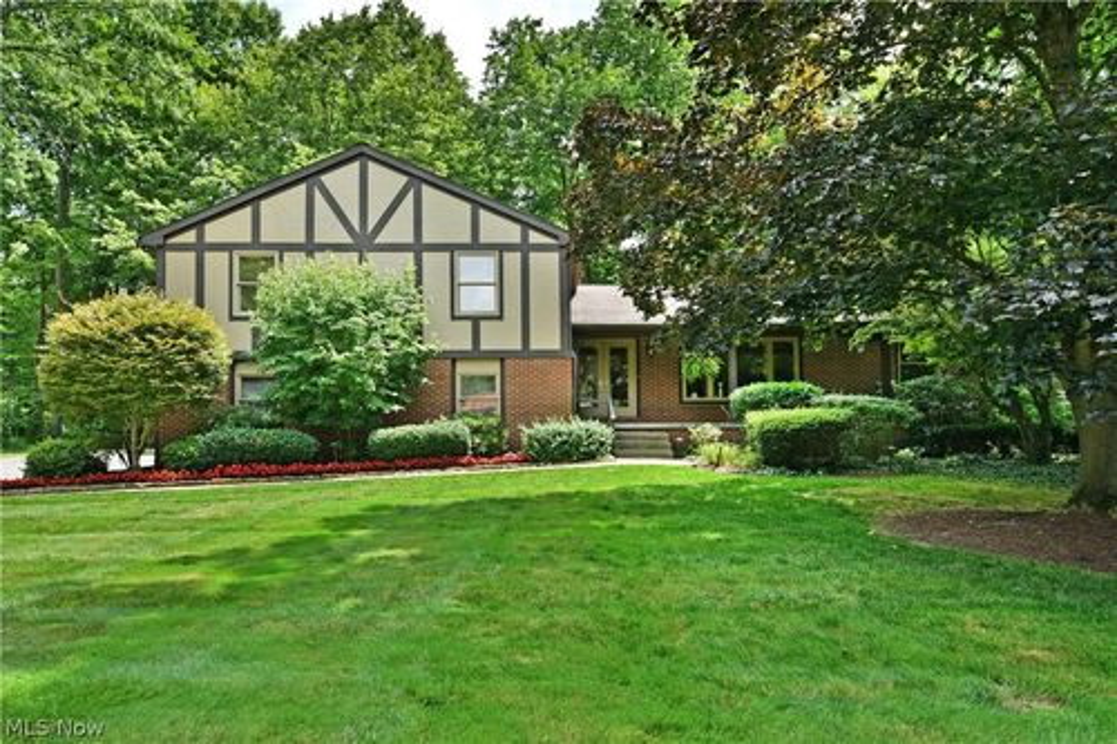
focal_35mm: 21
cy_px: 372
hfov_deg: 81.2
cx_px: 558
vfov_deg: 59.5
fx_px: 651
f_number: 6.3
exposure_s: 1/400
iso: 160
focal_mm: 14
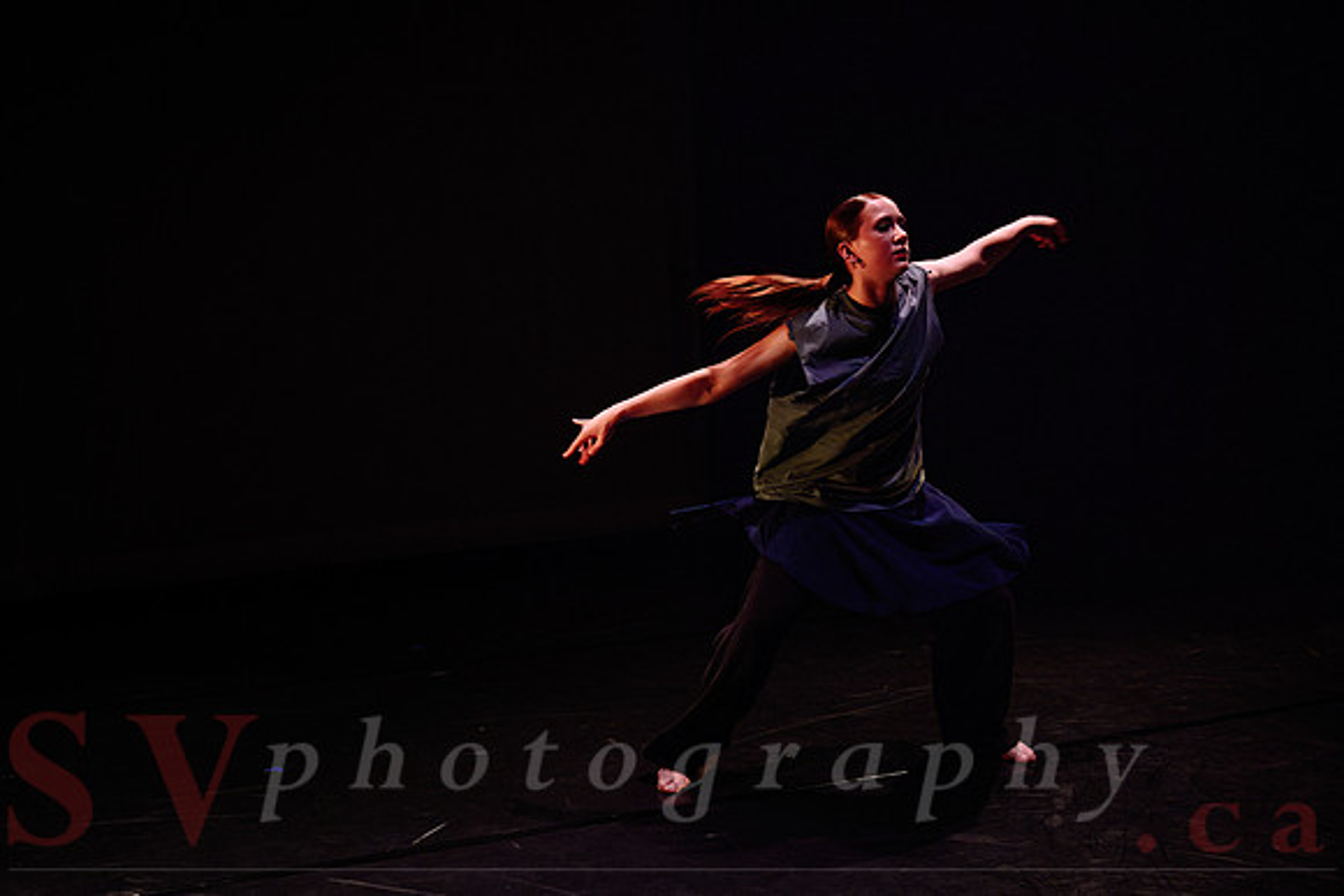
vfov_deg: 30.7
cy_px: 490
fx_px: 1630
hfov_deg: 44.3
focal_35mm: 44
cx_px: 468
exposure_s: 1/300
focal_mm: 33.5
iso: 2500
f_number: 2.8
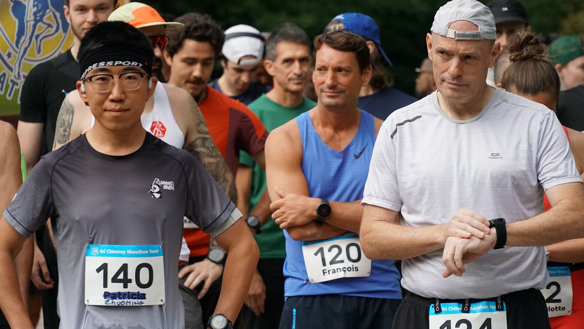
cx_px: 291
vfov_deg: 7.2
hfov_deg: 12.7
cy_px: 164
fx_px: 2625
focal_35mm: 170
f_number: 4
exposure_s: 1/2000
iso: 1600
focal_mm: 105
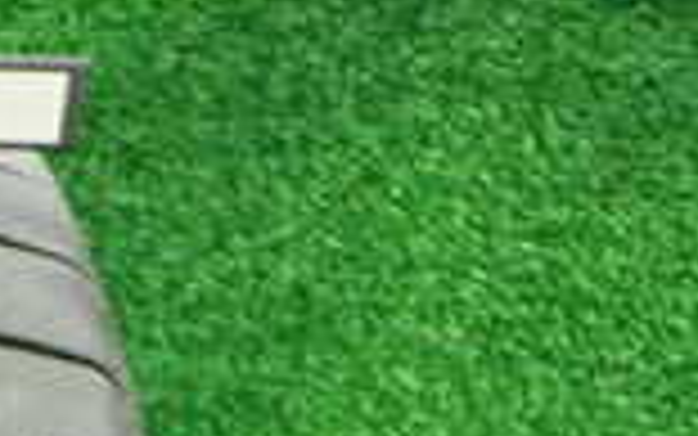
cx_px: -540
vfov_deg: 10.1
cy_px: 755
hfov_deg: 14.9
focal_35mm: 123
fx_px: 2341
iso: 800
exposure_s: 1/30
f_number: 2.3
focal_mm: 5.4
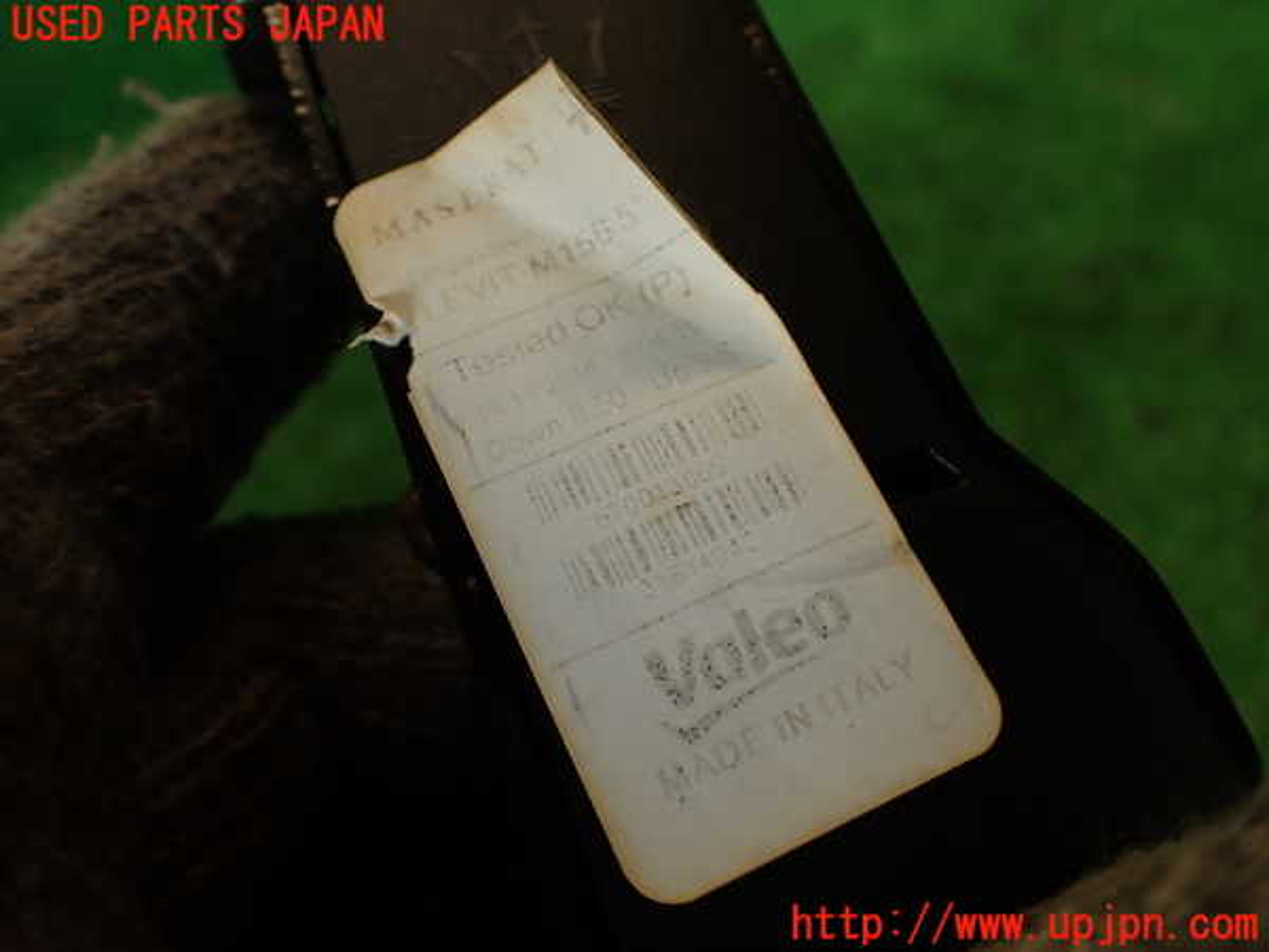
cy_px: 476
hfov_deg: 56.8
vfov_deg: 44.2
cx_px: 634
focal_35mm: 32
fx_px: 1173
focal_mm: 5.79
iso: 100
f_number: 2.4
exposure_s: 1/60
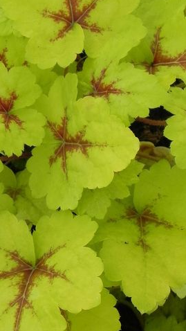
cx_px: 52
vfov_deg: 9.2
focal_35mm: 235
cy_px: 114
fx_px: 2060
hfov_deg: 5.2
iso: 160
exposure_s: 1/400
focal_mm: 23
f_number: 5
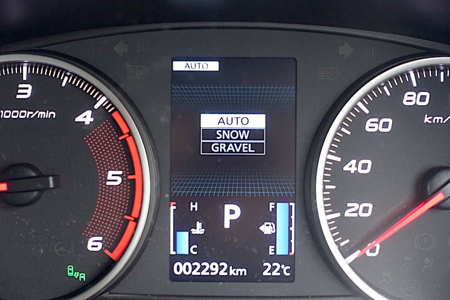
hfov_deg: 36.2
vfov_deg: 24.6
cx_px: 225
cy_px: 150
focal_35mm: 55
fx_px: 687
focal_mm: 20.25
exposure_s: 1/60
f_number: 2.8
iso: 640
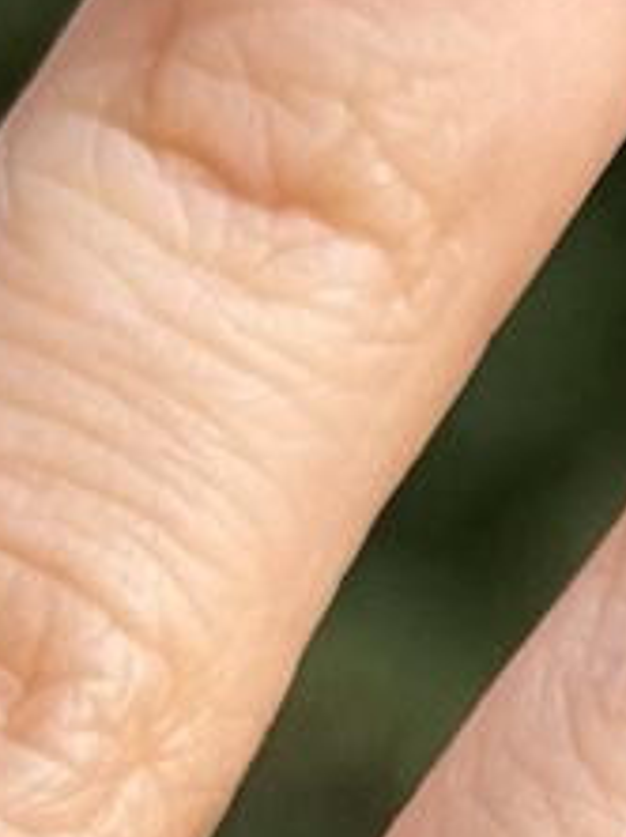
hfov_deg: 4.3
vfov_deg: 5.6
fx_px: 8359
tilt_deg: -31.9
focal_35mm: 346
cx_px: 1003
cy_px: 1546
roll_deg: +0.2
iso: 64
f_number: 1.78
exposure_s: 1/490
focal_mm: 6.76
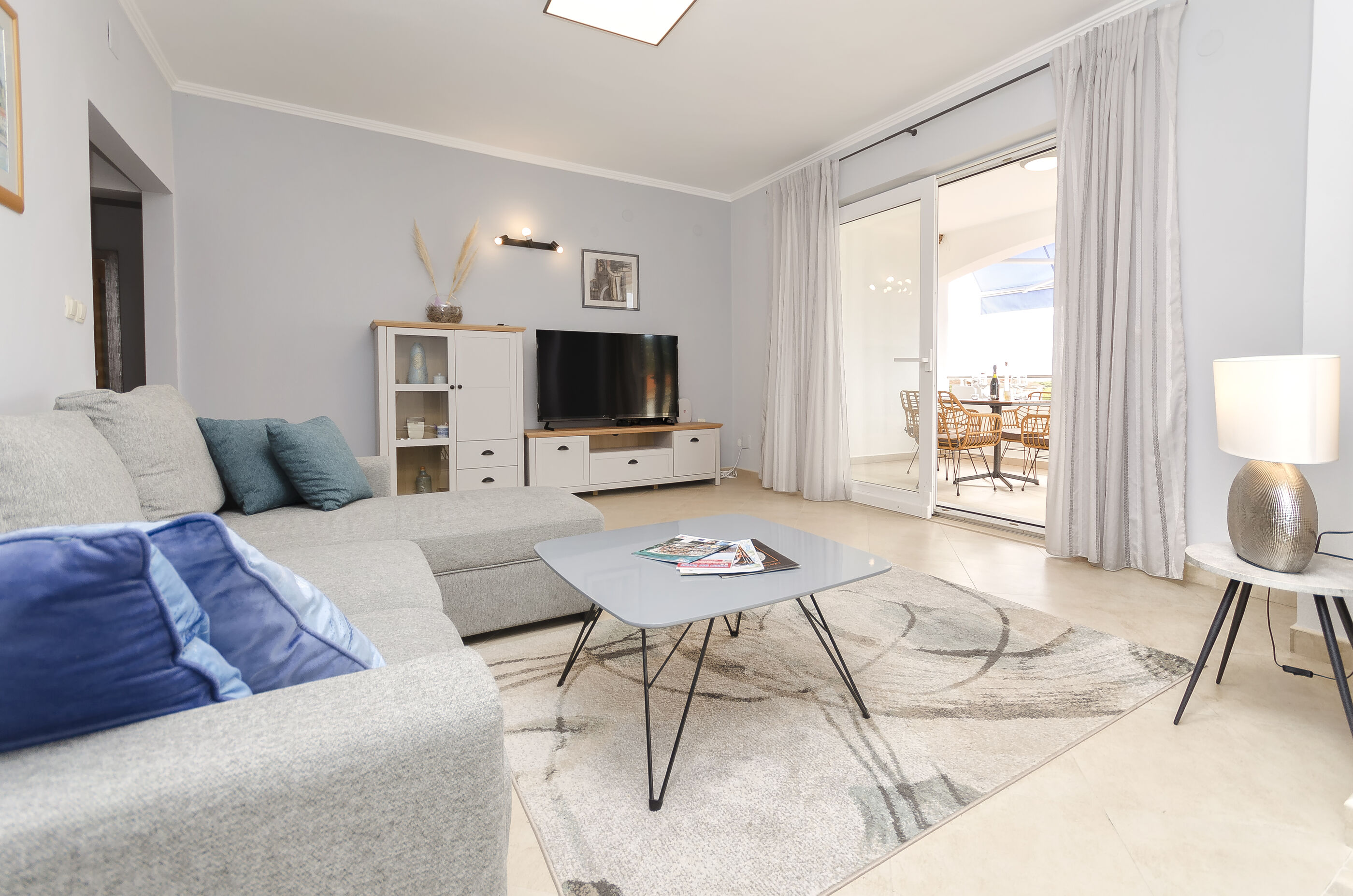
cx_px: 676
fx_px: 563
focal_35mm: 15
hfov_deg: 100.5
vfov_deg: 77.1
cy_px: 448
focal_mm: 10
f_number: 5
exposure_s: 1/100
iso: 200
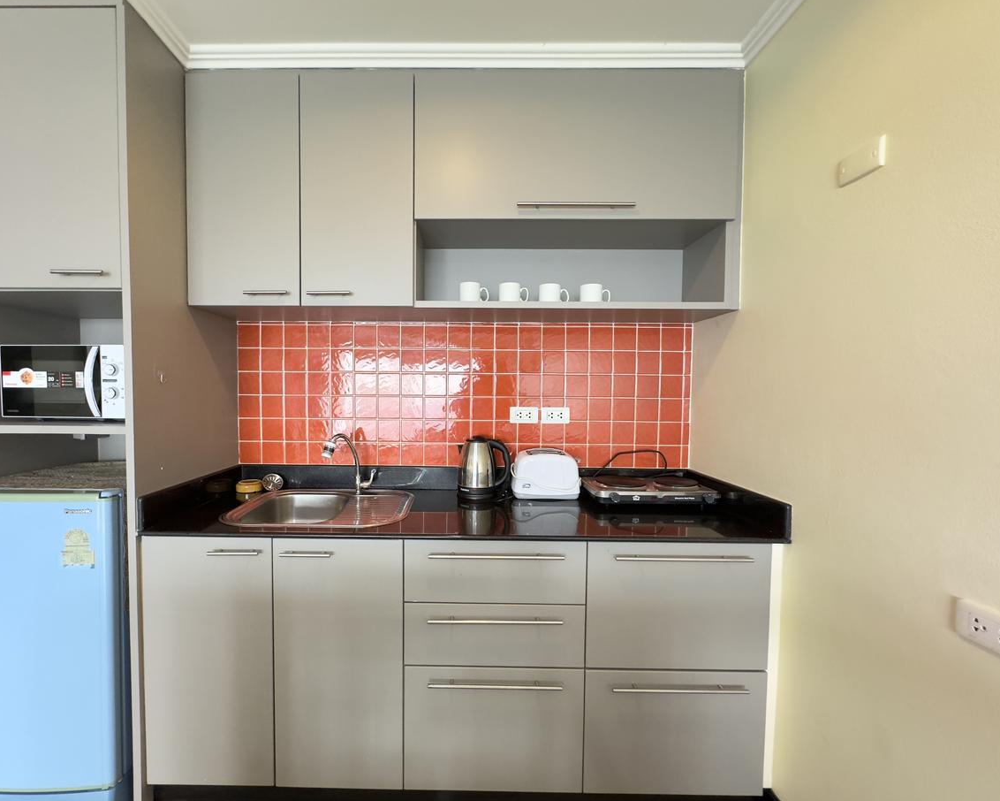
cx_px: 460
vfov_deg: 84.0
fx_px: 444
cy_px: 408
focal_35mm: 15
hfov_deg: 96.6
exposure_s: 1/50
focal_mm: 2.22
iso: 320
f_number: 2.2
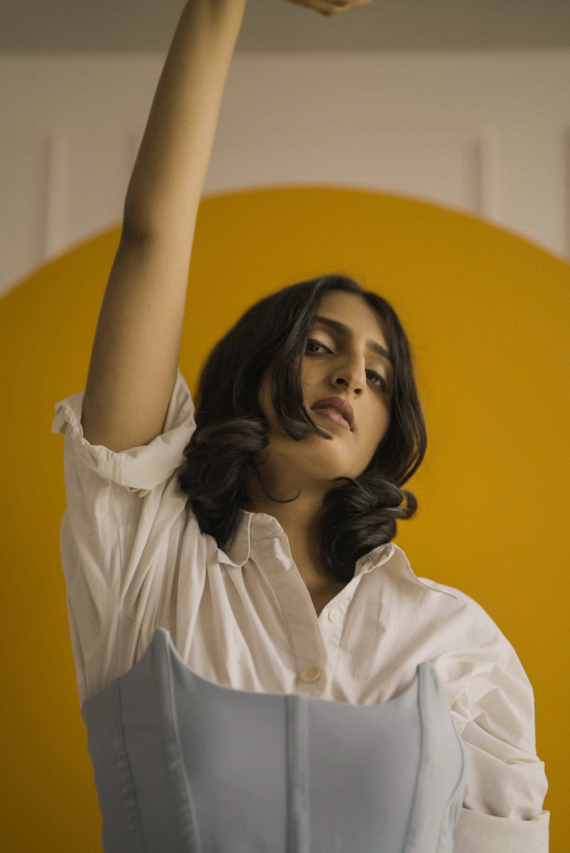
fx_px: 1185
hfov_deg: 27.0
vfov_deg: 39.6
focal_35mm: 50
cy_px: 426
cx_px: 285
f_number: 1.2
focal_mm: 50
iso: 200
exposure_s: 1/500
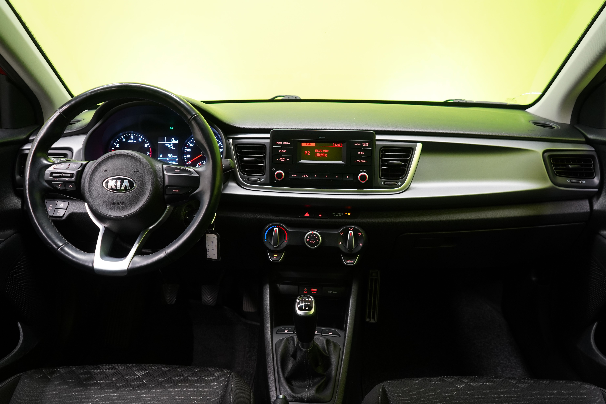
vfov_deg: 46.4
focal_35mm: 28
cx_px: 303
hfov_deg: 65.5
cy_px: 202
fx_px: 471
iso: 1250
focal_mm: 28
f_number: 5
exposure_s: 1/25
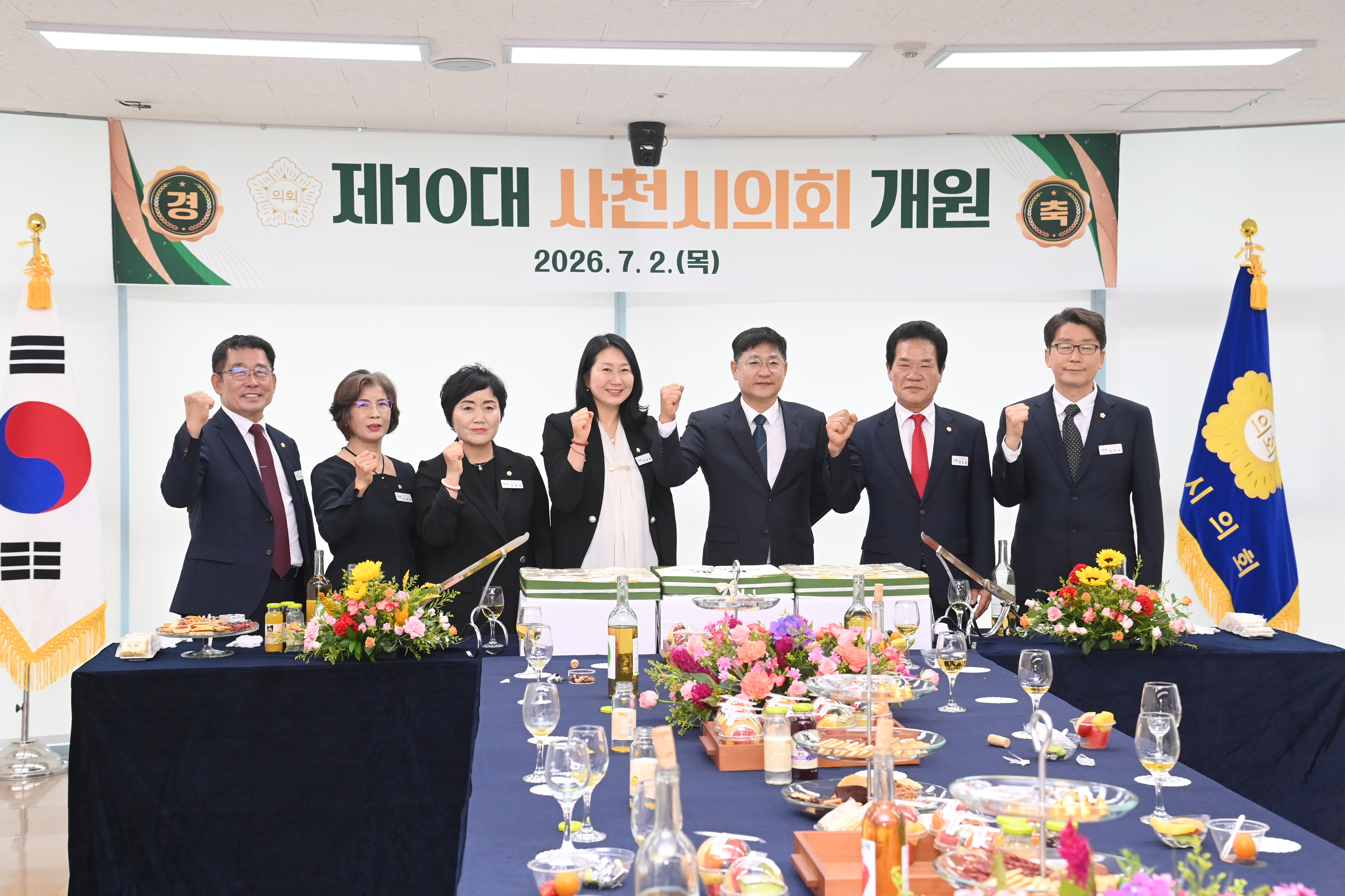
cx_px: 672
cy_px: 448
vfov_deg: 27.0
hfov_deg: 39.6
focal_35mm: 50
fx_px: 1868
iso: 3200
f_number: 6.3
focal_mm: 50
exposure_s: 1/200
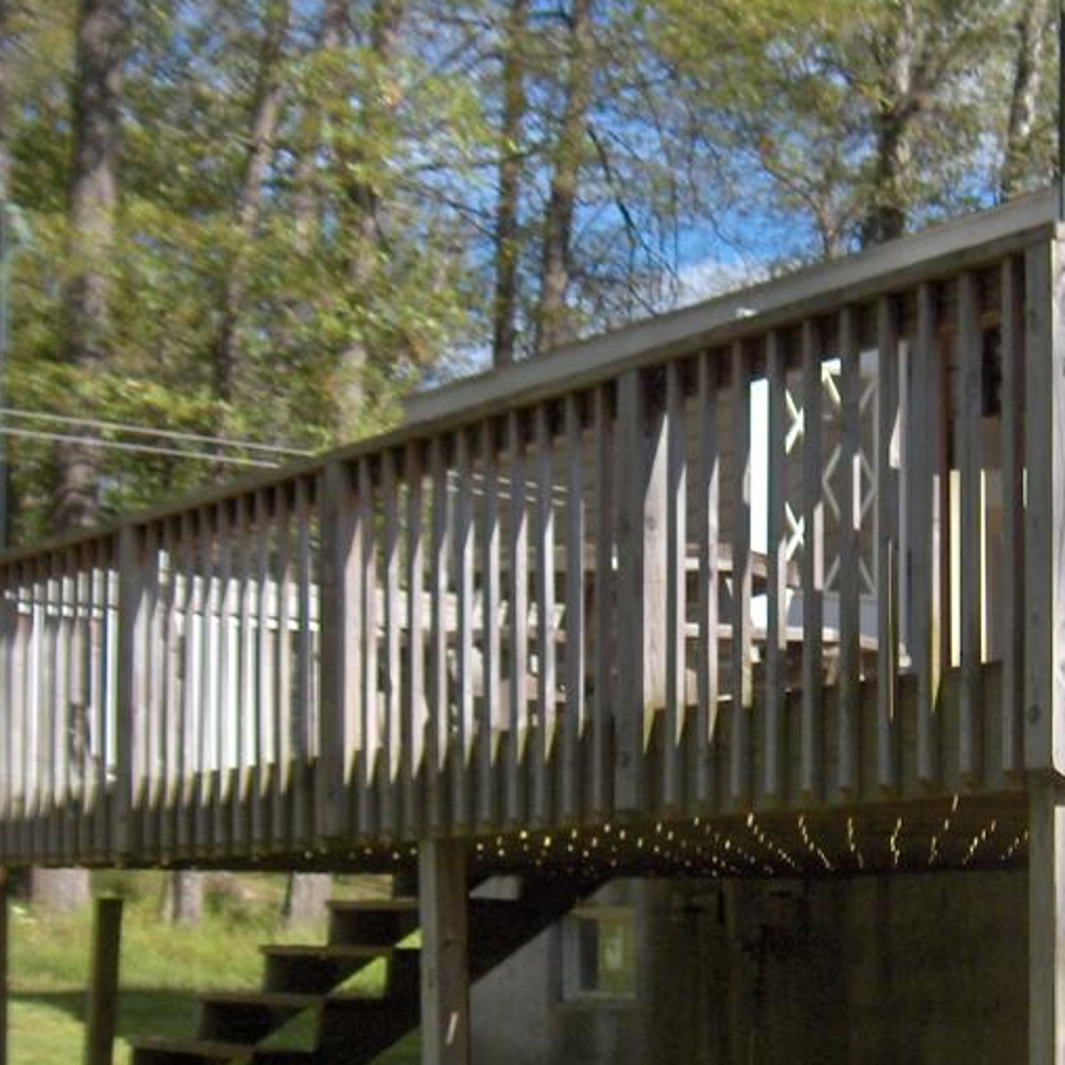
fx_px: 3028
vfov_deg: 19.9
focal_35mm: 87
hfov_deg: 19.7
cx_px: 895
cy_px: 703
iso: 100
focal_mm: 8
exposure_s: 1/1010
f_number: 2.8
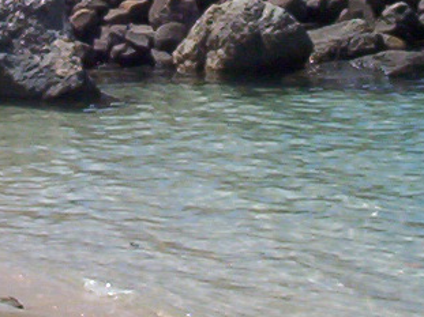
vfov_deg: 7.1
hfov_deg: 9.6
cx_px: 61
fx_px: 2510
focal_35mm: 205
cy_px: -151
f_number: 8
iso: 100
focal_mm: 6
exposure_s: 1/488
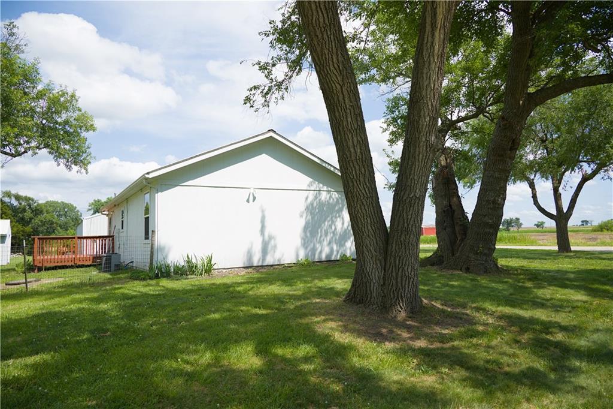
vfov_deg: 53.1
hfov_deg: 73.8
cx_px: 306
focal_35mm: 24
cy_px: 204
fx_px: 409
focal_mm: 24
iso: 100
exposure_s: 1/320
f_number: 6.3
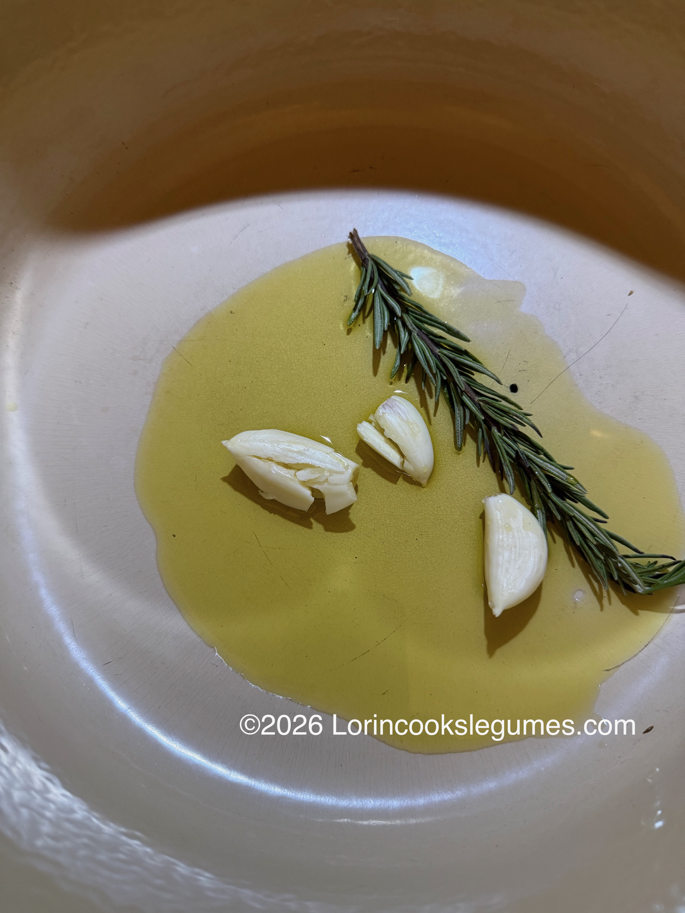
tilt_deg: -74.8
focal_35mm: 24
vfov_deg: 71.6
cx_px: 342
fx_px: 633
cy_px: 456
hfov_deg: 56.8
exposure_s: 1/60
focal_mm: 6.76
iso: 320
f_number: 1.78
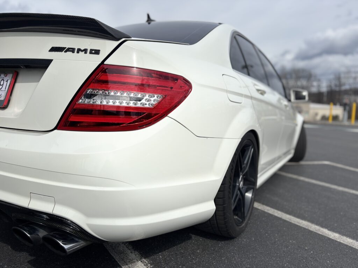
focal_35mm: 26
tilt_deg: -7.6
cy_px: 134
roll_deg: -1.4
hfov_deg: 67.3
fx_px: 269
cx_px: 179
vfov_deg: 53.1
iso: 50
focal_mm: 5.96
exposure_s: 1/7194
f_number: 1.6
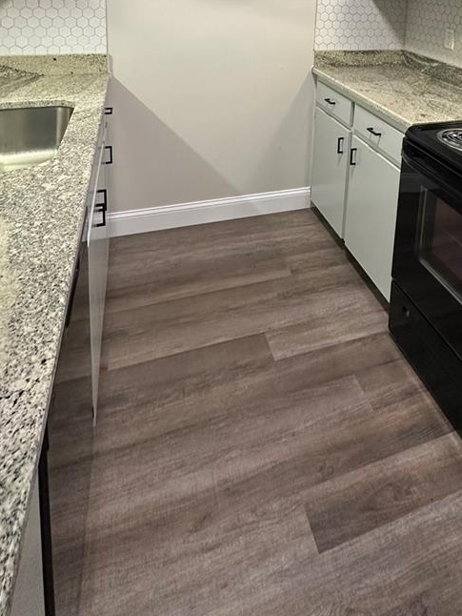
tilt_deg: -9.0
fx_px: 462
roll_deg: -2.4
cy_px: 47
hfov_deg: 52.1
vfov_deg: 56.7
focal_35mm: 26
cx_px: 306
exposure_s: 1/60
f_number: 2.2
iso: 250
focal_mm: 2.22
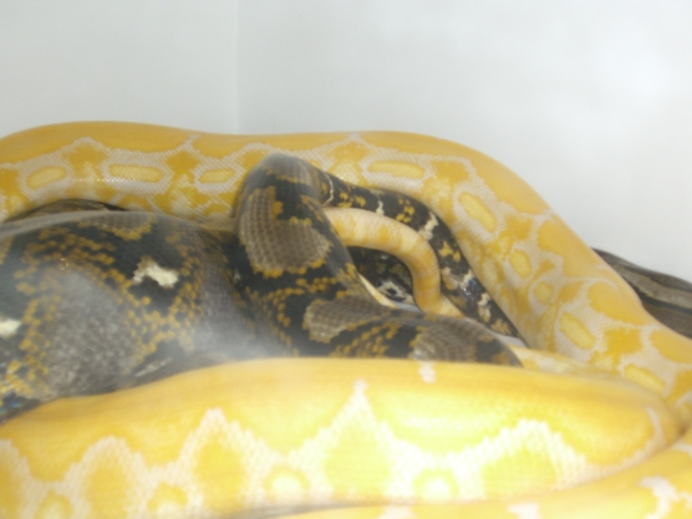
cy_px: 269
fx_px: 1519
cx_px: 348
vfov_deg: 19.4
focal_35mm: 76
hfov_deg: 25.7
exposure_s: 1/60
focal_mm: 10.7
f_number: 3.6
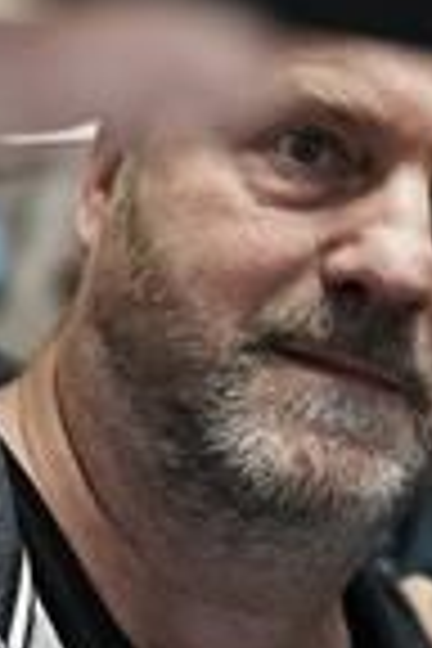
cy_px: 236
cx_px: 297
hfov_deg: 12.7
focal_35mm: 108
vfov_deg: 18.9
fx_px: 1944
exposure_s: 1/1250
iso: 1600
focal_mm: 24
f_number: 1.4
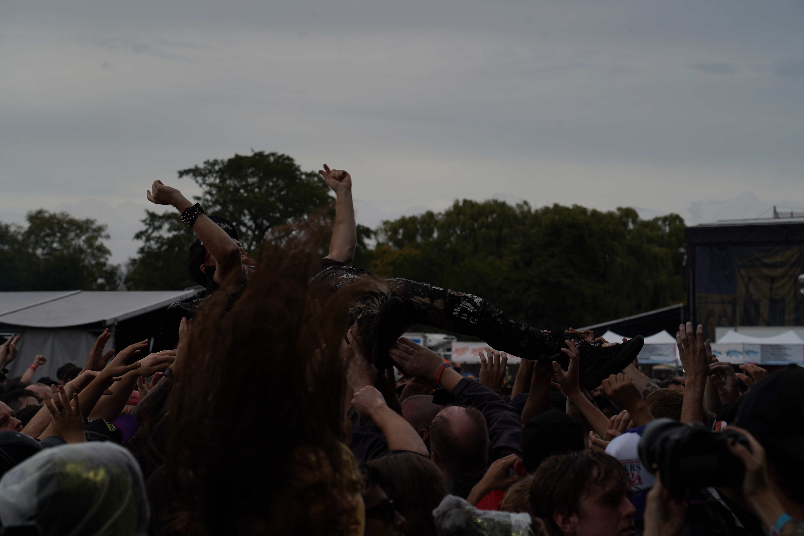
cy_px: 268
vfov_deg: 13.0
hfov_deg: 19.5
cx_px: 402
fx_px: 2345
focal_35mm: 105
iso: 100
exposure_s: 1/640
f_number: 8
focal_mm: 105
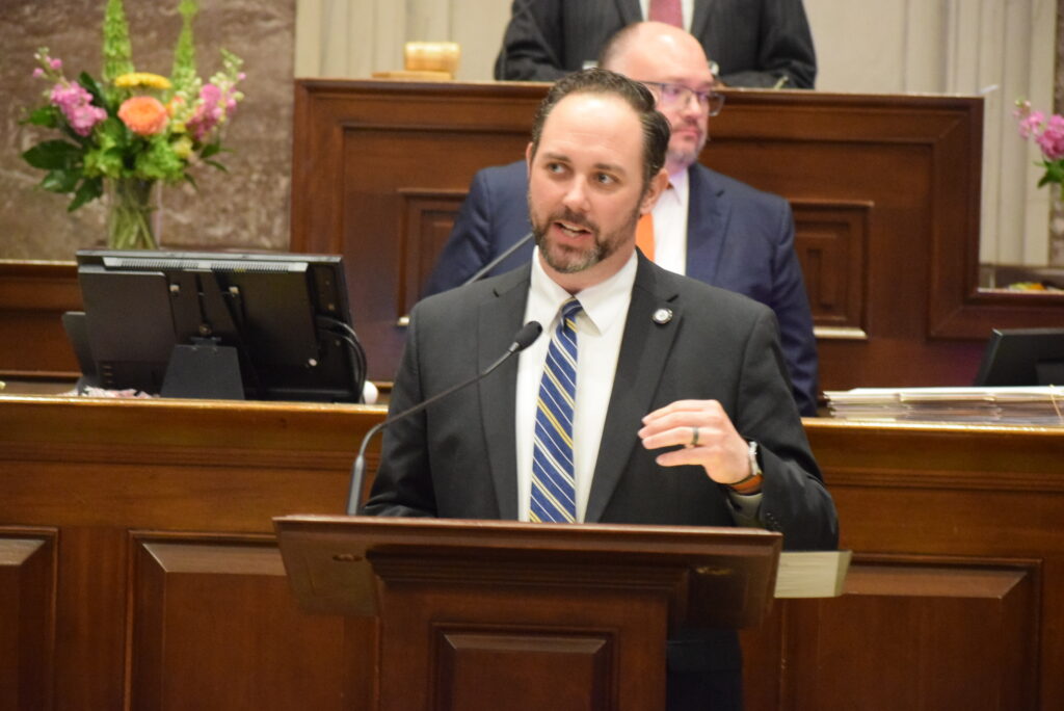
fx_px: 5545
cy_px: 356
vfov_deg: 7.3
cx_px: 532
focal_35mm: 188
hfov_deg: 11.0
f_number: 4.8
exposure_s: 1/30
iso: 6400
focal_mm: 125
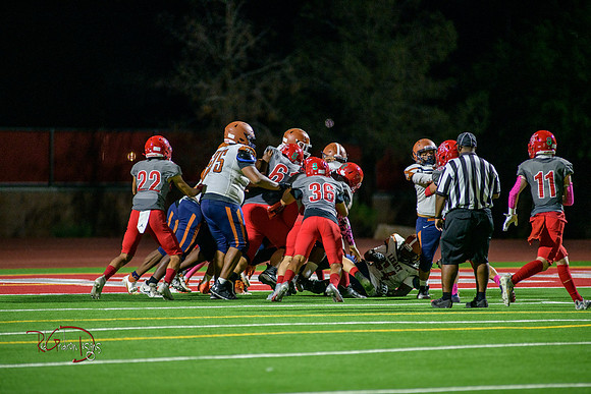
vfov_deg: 4.6
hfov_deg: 6.9
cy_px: 197
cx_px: 296
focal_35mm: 300
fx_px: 4926
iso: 2000
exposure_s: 1/500
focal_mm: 300
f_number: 2.8
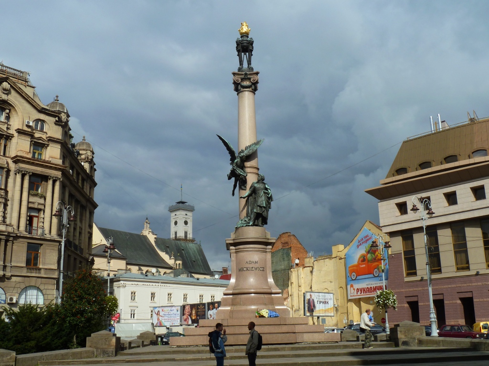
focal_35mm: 40
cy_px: 183
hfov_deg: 46.8
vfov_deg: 36.0
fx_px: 565
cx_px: 244
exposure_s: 1/640
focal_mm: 6.5
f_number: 5.6
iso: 80
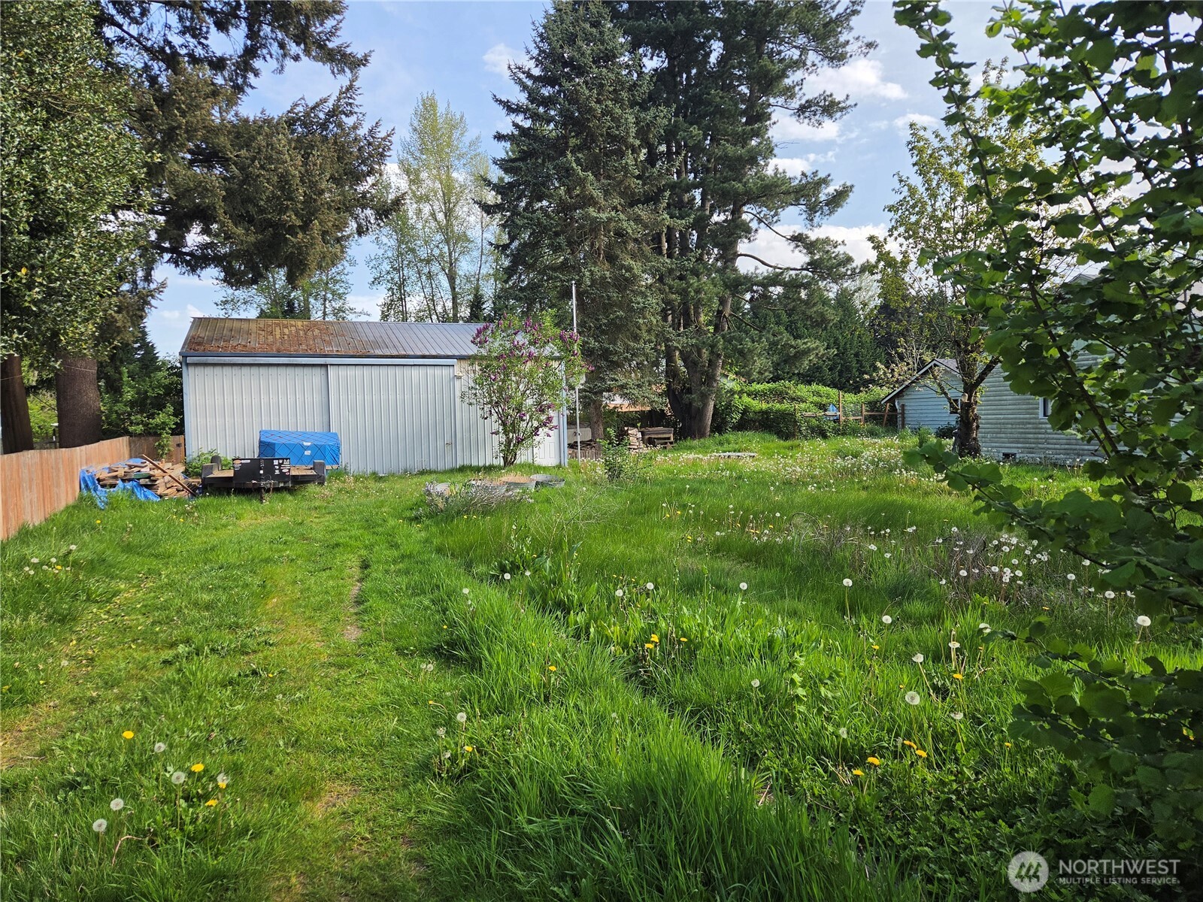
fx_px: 799
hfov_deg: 73.9
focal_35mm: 23
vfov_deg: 58.9
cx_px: 602
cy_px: 451
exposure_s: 1/2157
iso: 80
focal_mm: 5.4
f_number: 1.8
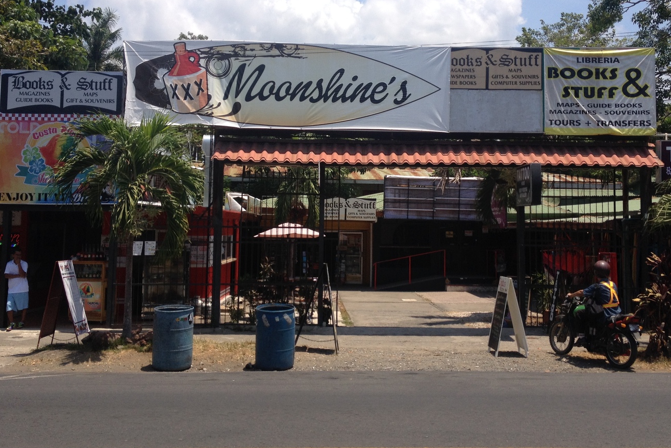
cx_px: 363
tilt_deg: +0.3
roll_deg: -0.5
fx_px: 839
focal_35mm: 45
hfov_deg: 43.6
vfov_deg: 29.7
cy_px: 166
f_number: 2.4
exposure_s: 1/1783
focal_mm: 4.28
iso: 50
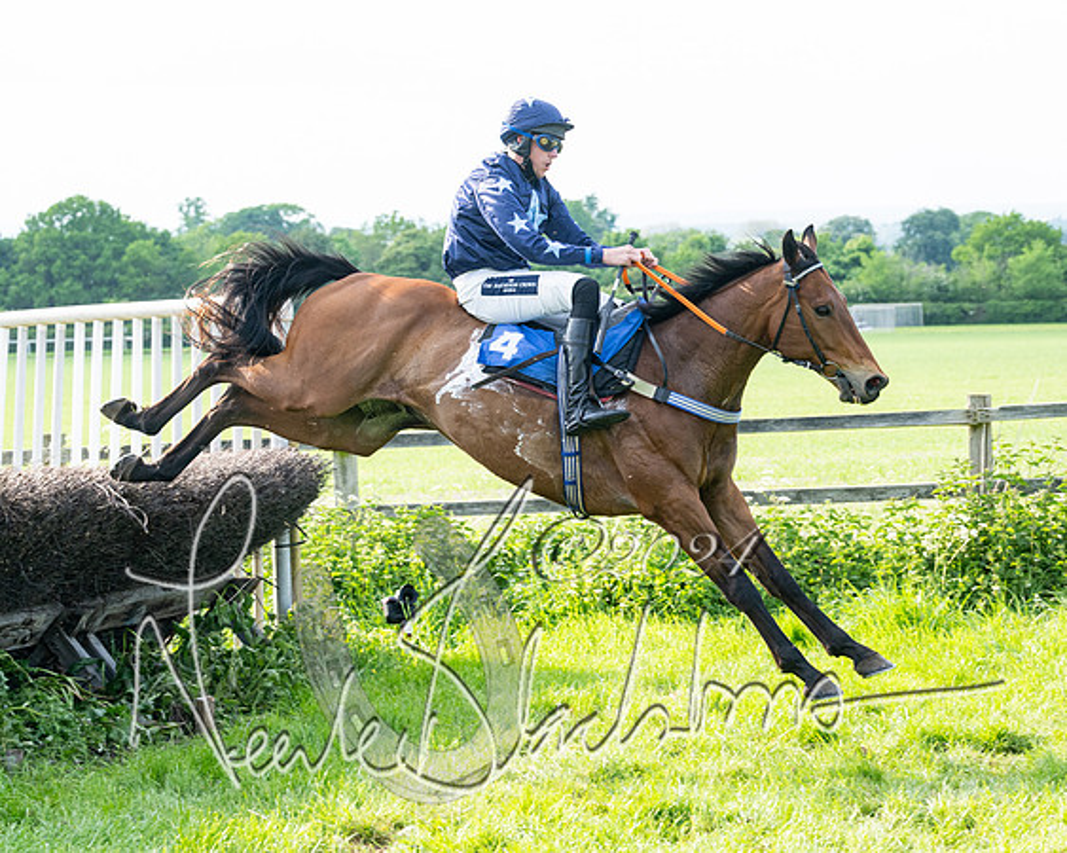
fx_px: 3279
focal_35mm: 104
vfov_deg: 14.8
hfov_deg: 18.5
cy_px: 405
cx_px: 500
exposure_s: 1/800
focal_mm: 72
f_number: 5
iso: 400
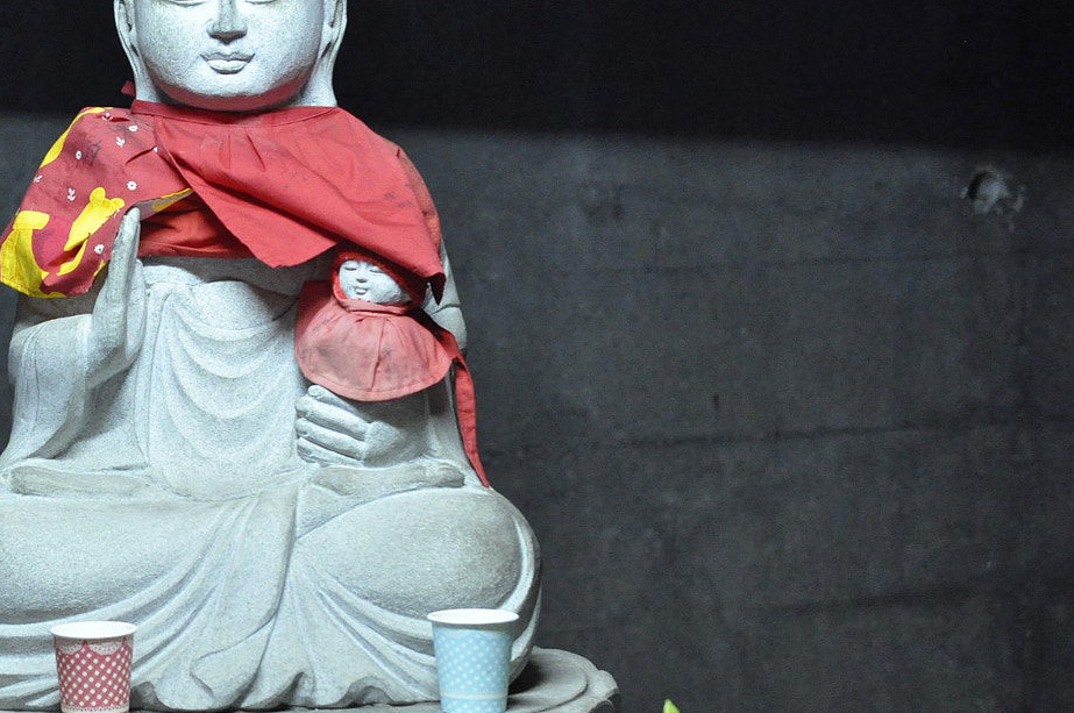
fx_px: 3099
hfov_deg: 19.5
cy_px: 397
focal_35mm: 104
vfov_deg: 13.1
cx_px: 253
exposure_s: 1/30
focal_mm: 40
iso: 2500
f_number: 3.5
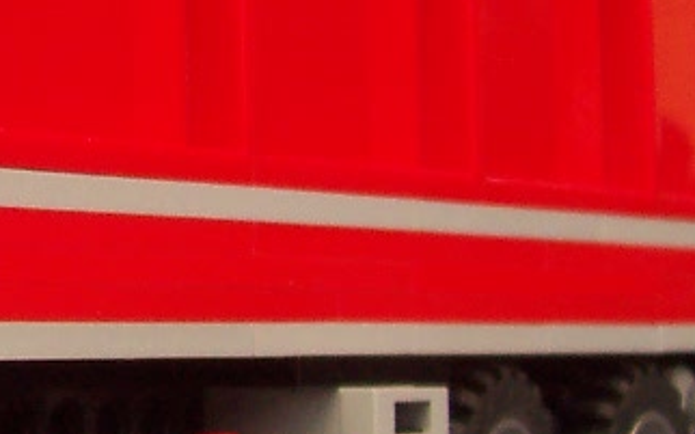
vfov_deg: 8.9
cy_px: 56
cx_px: -281
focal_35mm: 146
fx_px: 2764
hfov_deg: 13.6
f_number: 2.8
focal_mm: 5.6
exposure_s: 1/125
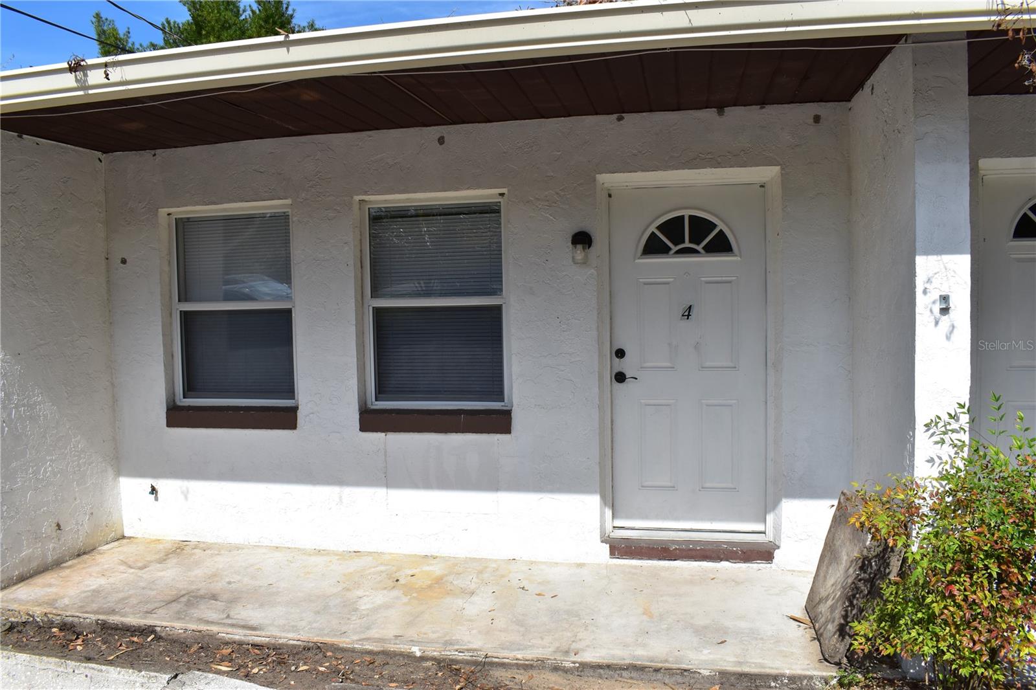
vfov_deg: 47.9
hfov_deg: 67.4
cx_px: 518
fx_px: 777
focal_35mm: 27
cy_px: 345
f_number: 11
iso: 320
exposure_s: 1/500
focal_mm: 18
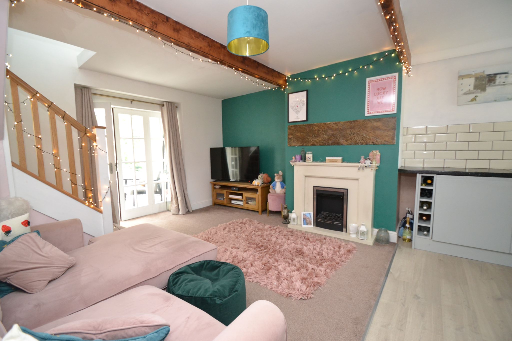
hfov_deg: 100.4
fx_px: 213
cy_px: 170
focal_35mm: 15
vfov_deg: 77.3
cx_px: 256
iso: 2000
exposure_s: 1/60
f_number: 3.5
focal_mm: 10
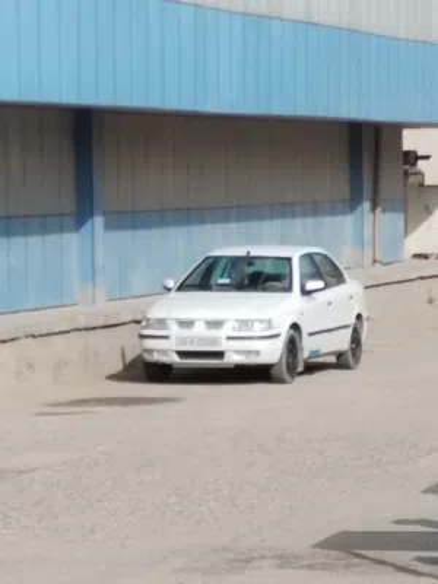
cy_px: 292
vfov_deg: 9.7
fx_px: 3442
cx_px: 219
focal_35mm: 204
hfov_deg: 7.3
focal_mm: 4.75
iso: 100
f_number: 1.8
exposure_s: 1/1454
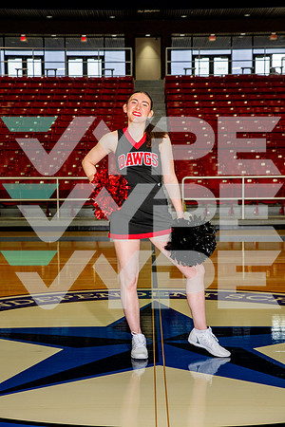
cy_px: 214
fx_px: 831
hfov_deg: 19.5
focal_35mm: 70
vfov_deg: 28.8
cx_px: 142
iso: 800
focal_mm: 70
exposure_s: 1/320
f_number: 7.1
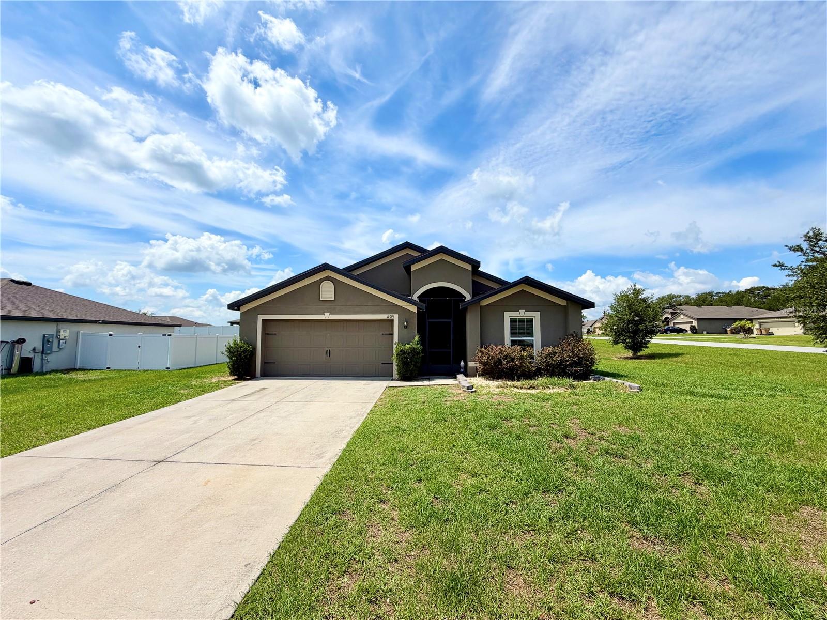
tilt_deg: +4.2
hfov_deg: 102.1
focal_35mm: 14
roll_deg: +0.1
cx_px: 414
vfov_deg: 85.7
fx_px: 334
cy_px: 310
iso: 20
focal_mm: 2.22
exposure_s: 1/1572
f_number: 2.2
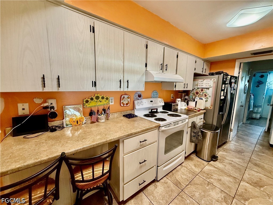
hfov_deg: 102.1
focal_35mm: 14
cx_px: 136
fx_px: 110
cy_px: 102
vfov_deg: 85.7
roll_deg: -1.5
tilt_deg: -8.2
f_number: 2.2
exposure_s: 1/120
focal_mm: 2.22
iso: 320
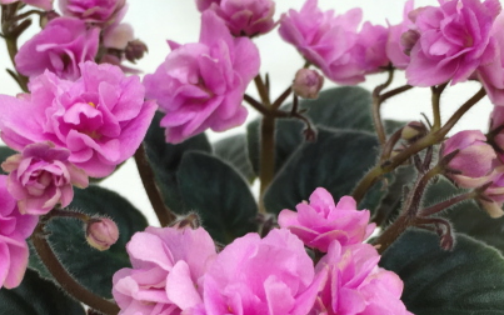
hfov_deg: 33.4
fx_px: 838
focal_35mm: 61
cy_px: 258
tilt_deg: -40.0
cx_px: 213
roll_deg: +0.5
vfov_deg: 21.0
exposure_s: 1/50
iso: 32
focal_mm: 4.15
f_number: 2.2
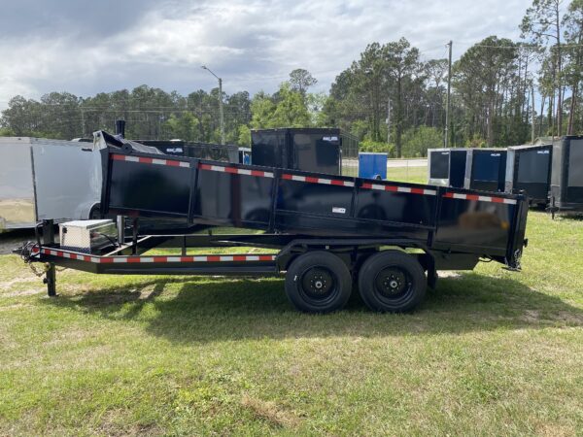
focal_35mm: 26
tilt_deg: -8.3
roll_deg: +2.1
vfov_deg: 53.1
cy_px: 218
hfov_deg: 67.3
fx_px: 438
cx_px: 292
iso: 32
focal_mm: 4.25
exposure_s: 1/1808
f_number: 1.8
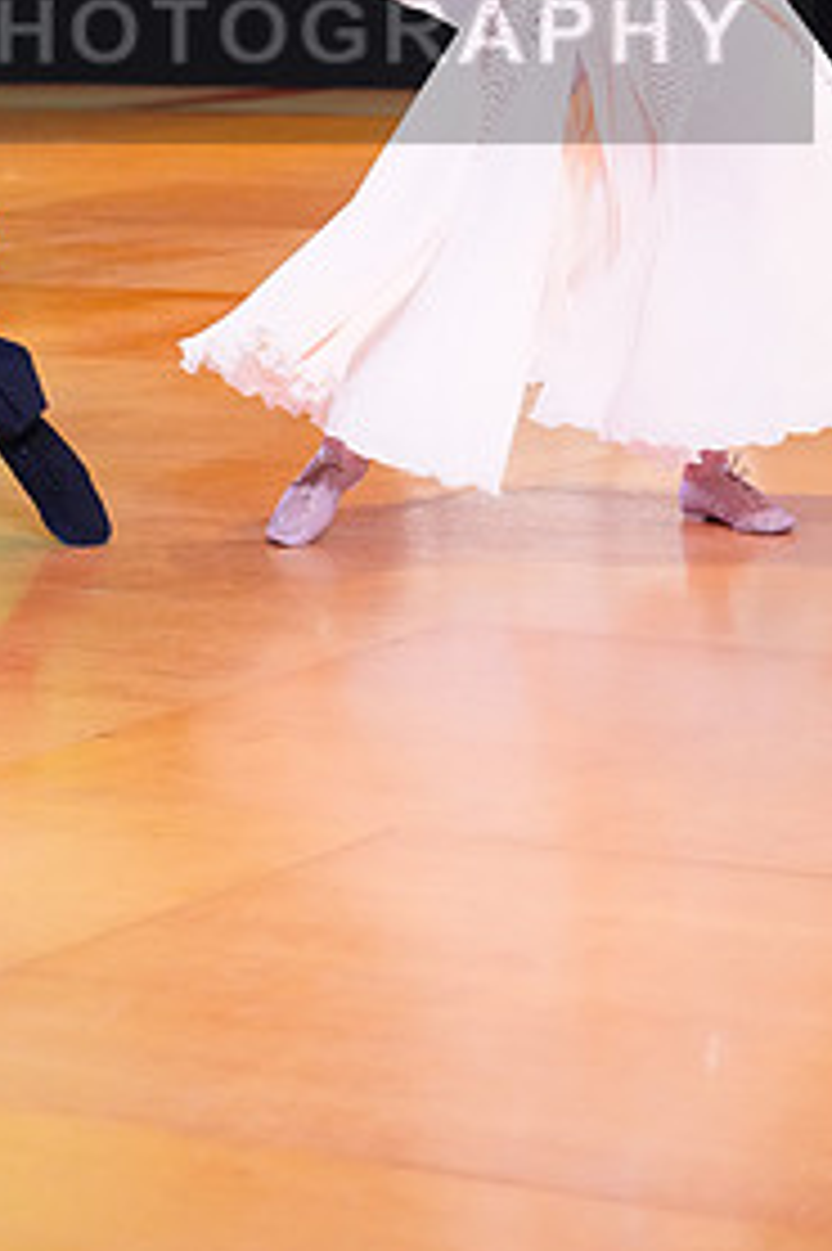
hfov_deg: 9.4
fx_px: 5067
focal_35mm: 146
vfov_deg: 13.9
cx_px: 196
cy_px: -4
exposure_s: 1/400
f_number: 2.8
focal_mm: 70
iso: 5000
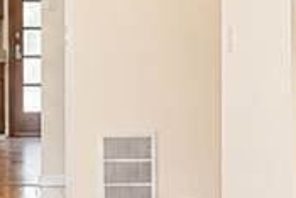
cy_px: 30
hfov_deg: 14.6
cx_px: 22
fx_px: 1144
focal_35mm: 139
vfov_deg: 9.9
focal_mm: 12.6
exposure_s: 1/60
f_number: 6.4
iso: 2000
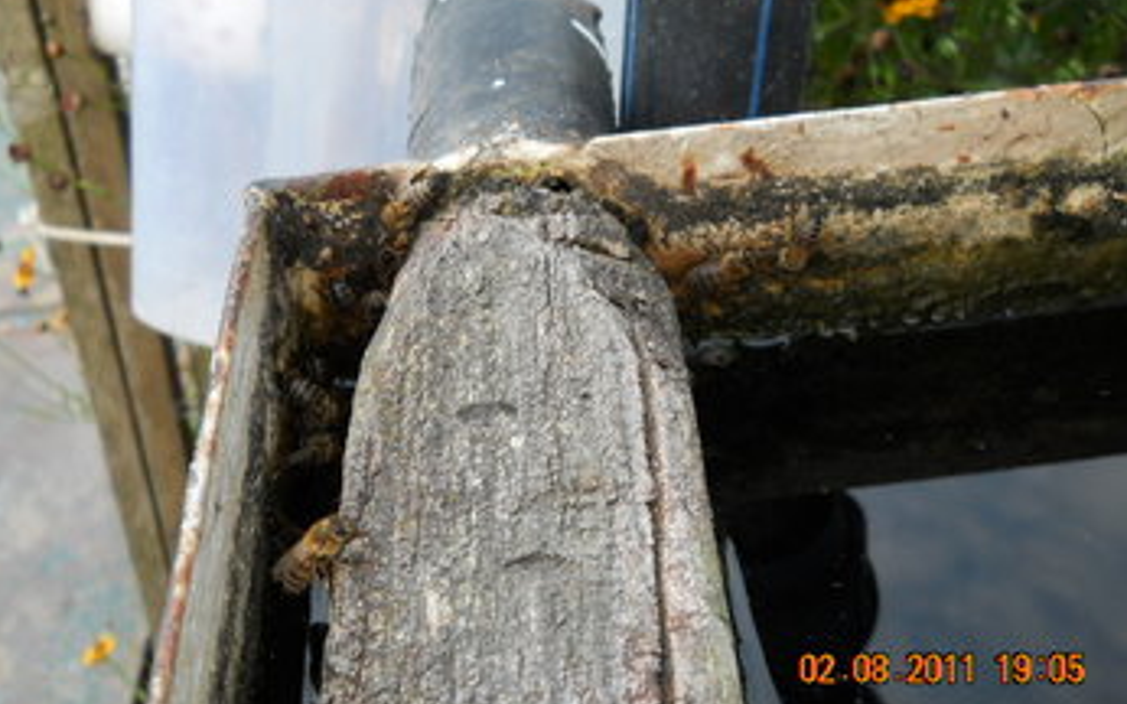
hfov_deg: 45.3
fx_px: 1351
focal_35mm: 44
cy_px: 331
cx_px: 560
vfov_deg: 29.2
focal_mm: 6.72
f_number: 3.1
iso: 80
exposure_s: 1/30
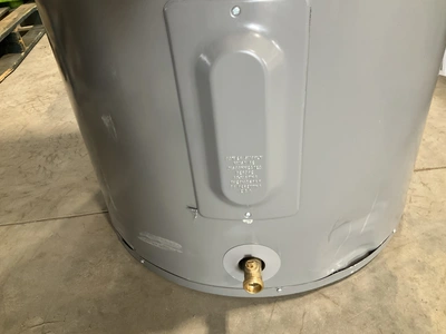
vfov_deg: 48.2
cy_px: 167
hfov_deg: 61.7
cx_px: 223
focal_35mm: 29
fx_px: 374
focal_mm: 3
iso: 200
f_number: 1.8
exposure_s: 1/60
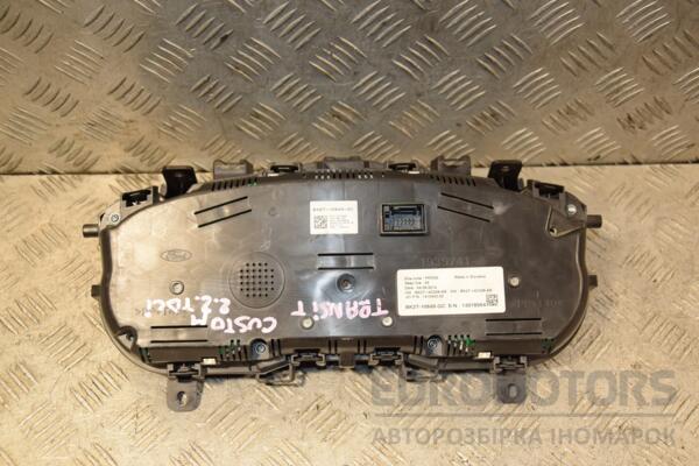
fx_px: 815
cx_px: 350
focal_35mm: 42
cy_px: 233
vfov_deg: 31.9
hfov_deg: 46.4
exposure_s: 1/200
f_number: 5
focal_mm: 28
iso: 800
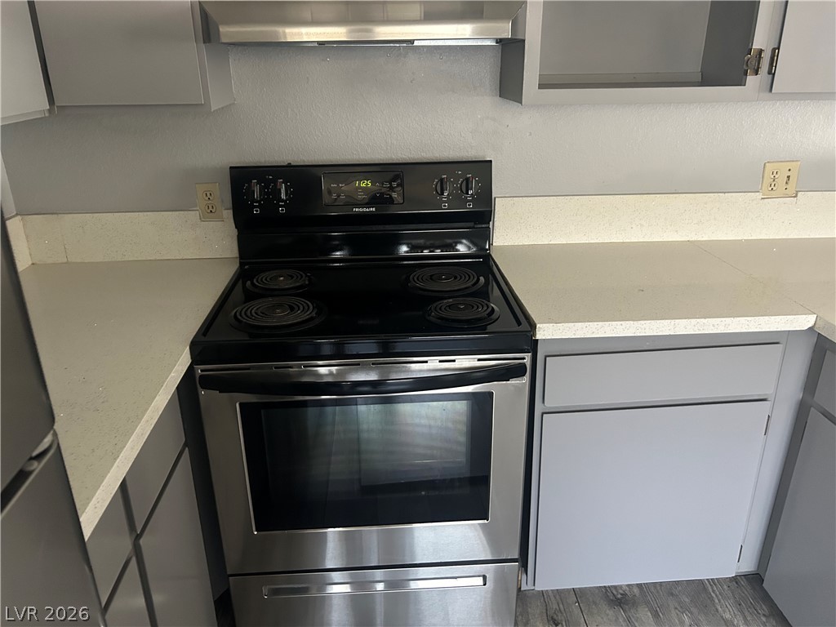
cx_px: 418
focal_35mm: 26
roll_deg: +0.9
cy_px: 314
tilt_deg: -22.3
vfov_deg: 53.1
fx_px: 628
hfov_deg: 67.3
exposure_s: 1/40
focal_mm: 5.7
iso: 500
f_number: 1.5
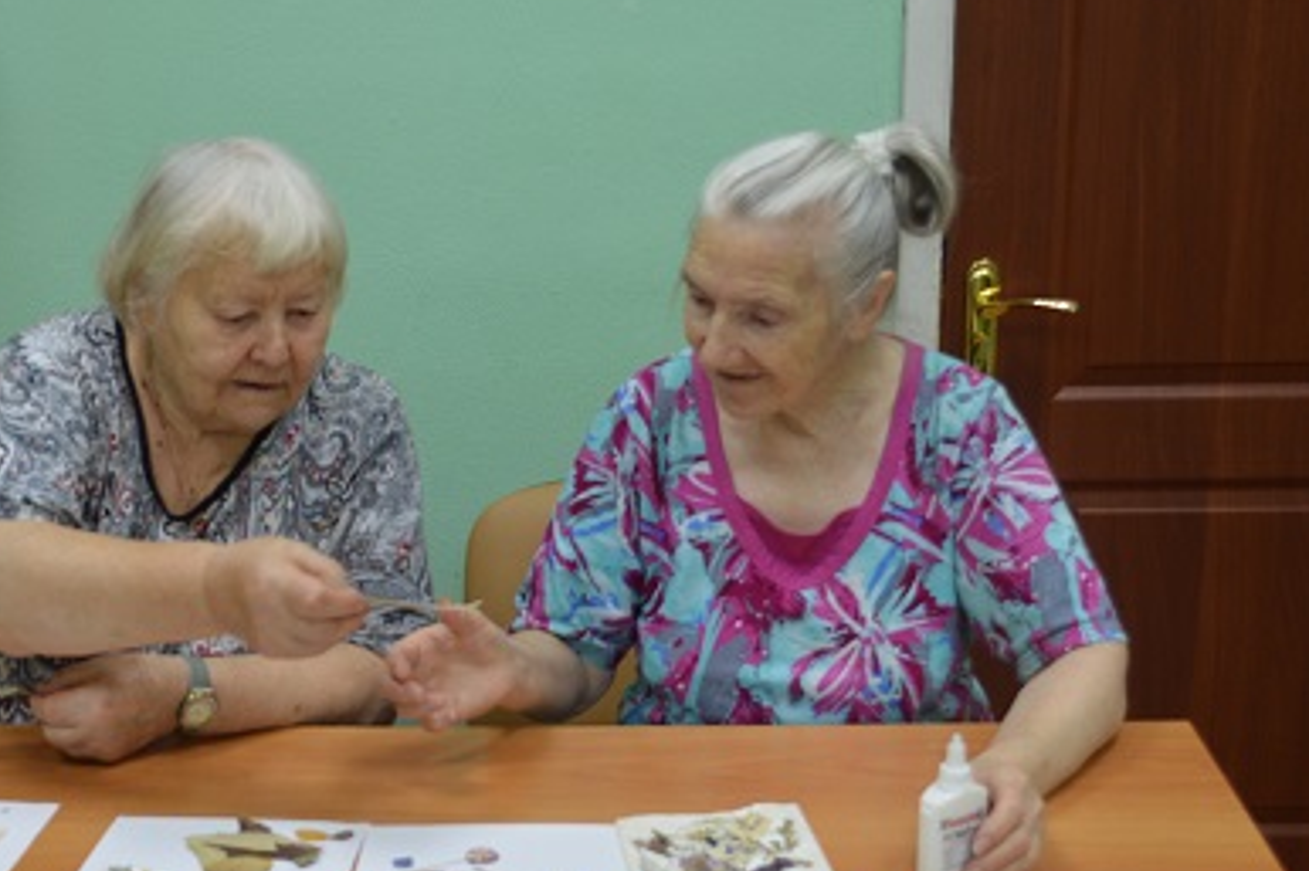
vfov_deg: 25.2
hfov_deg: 37.0
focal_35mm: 53
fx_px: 1926
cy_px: 644
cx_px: 400
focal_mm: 22
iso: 400
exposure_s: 1/80
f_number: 4.5
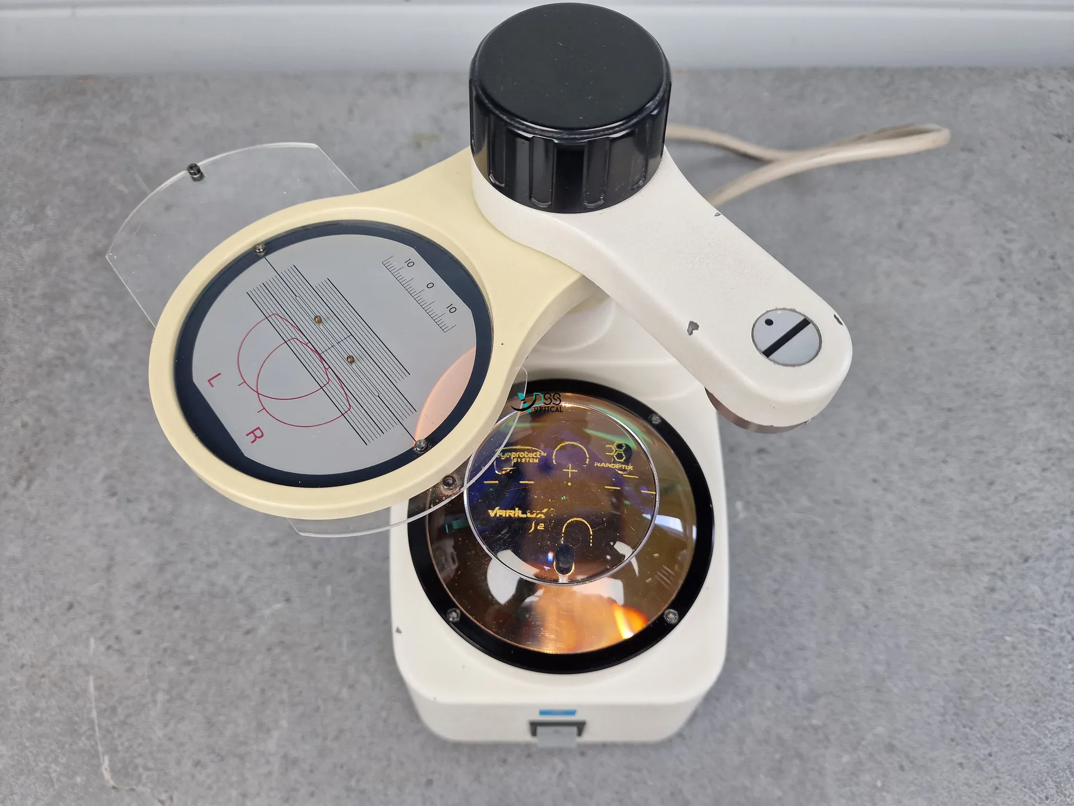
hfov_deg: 73.9
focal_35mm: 23
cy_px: 403
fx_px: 714
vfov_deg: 58.9
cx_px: 537
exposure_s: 1/180
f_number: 1.8
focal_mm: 6.4
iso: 50
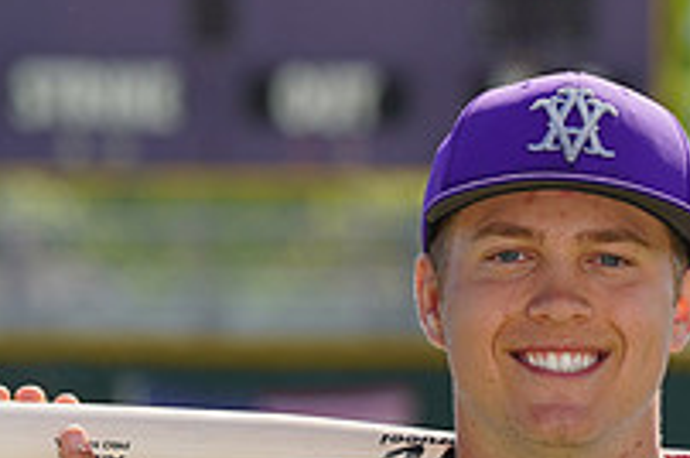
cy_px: 584
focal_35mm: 667
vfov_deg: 2.1
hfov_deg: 3.1
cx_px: 485
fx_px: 12764
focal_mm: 232
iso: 100
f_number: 8
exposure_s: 1/250
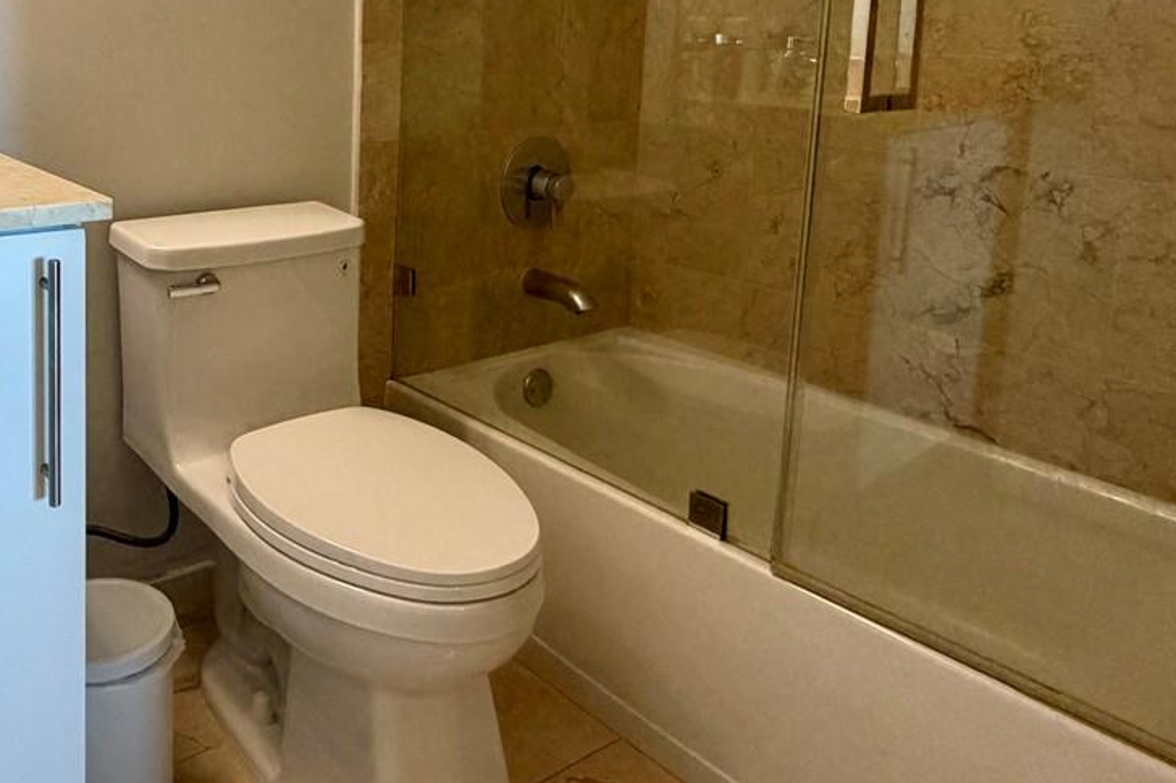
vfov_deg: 39.4
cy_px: 152
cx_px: 283
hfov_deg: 55.7
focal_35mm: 32
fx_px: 1045
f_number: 2.2
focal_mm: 2.22
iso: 250
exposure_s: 1/120
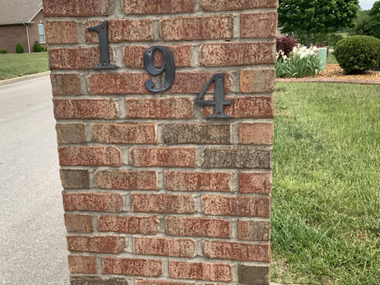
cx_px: 165
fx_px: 417
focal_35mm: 38
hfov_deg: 48.8
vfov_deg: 37.7
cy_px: 141
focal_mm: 3
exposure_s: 1/962
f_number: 1.8
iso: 16
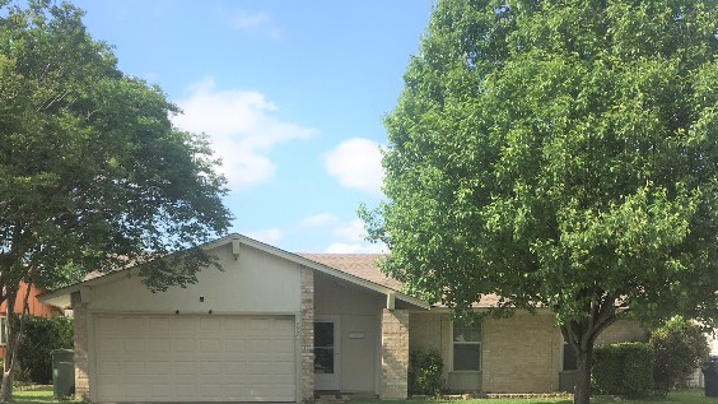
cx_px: 363
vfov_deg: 26.0
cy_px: 422
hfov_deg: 47.4
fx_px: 819
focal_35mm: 43
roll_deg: -0.7
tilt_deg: -5.0
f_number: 2.2
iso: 25
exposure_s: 1/1304
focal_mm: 4.15
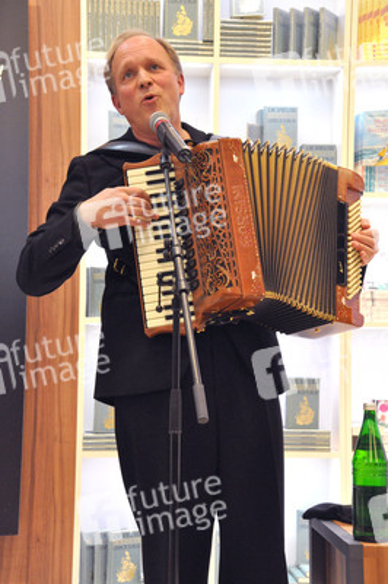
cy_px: 292
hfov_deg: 22.6
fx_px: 972
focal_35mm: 60
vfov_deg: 33.4
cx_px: 194
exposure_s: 1/100
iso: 2000
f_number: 5
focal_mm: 40
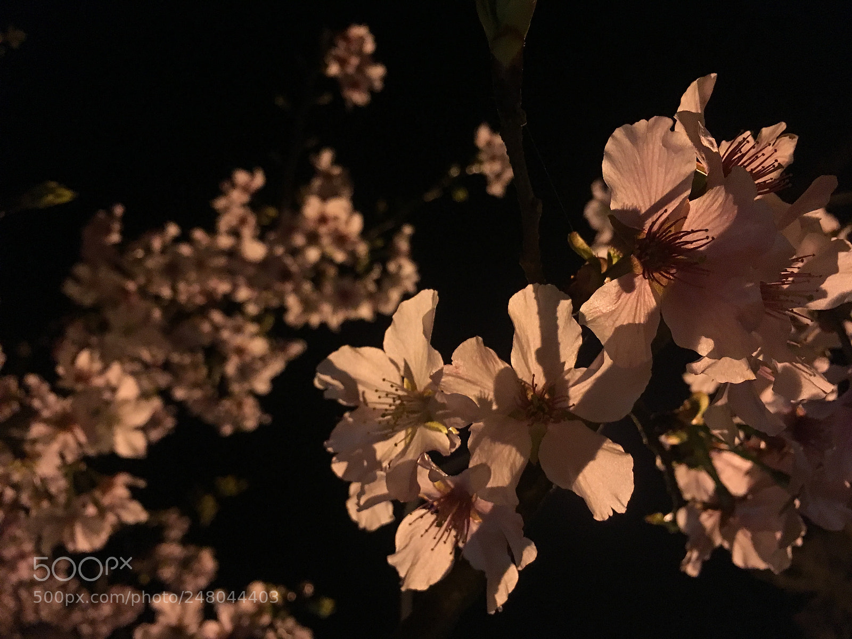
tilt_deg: +34.7
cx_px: 426
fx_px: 714
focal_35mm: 29
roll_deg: +0.4
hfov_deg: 61.7
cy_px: 320
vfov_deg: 48.2
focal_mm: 4.15
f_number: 2.2
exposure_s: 1/15
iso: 200
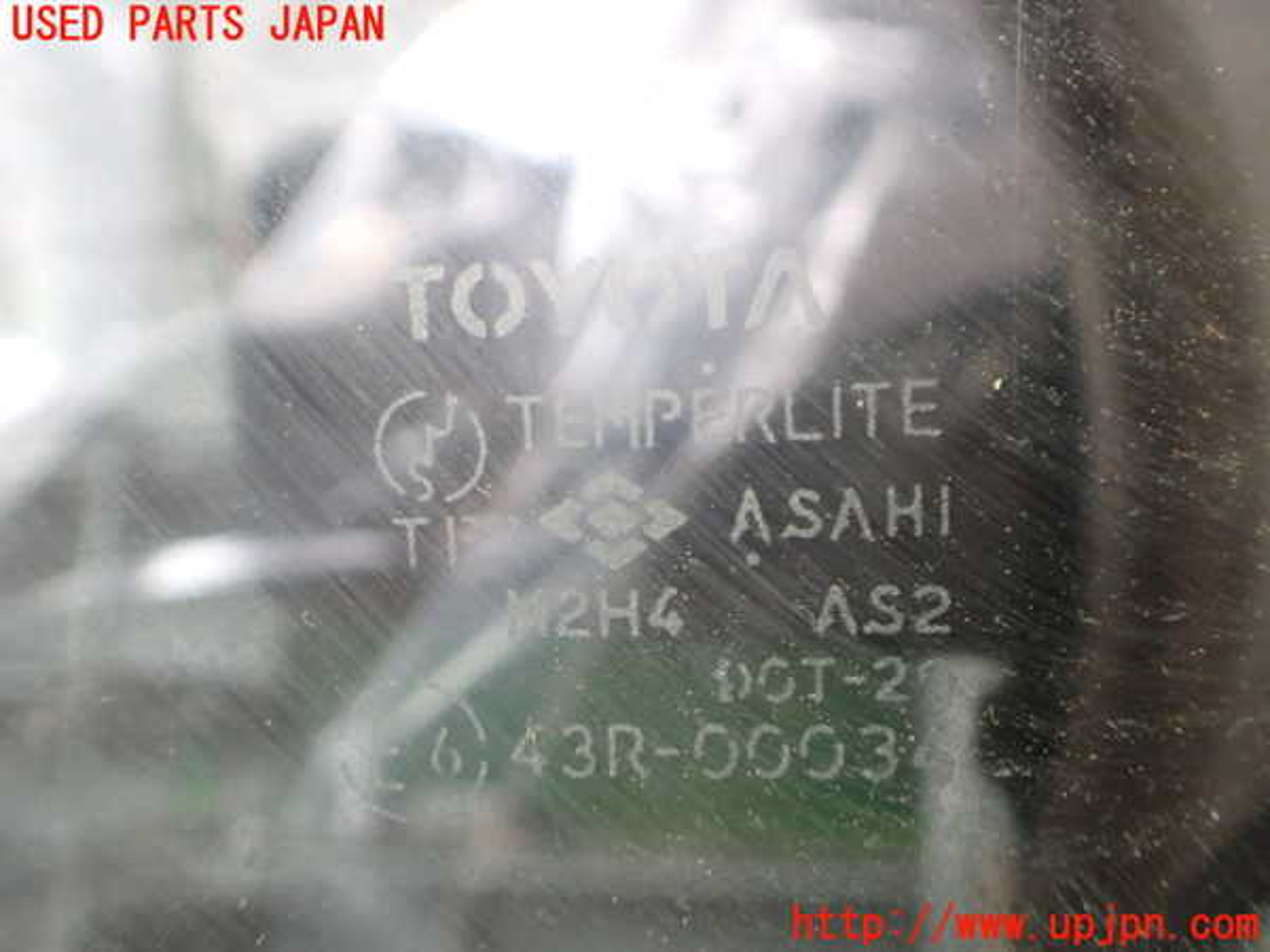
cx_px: 635
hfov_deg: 60.0
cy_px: 476
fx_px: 1101
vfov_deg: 46.8
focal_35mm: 30
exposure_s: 1/80
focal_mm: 5.4
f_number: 2.3
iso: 800
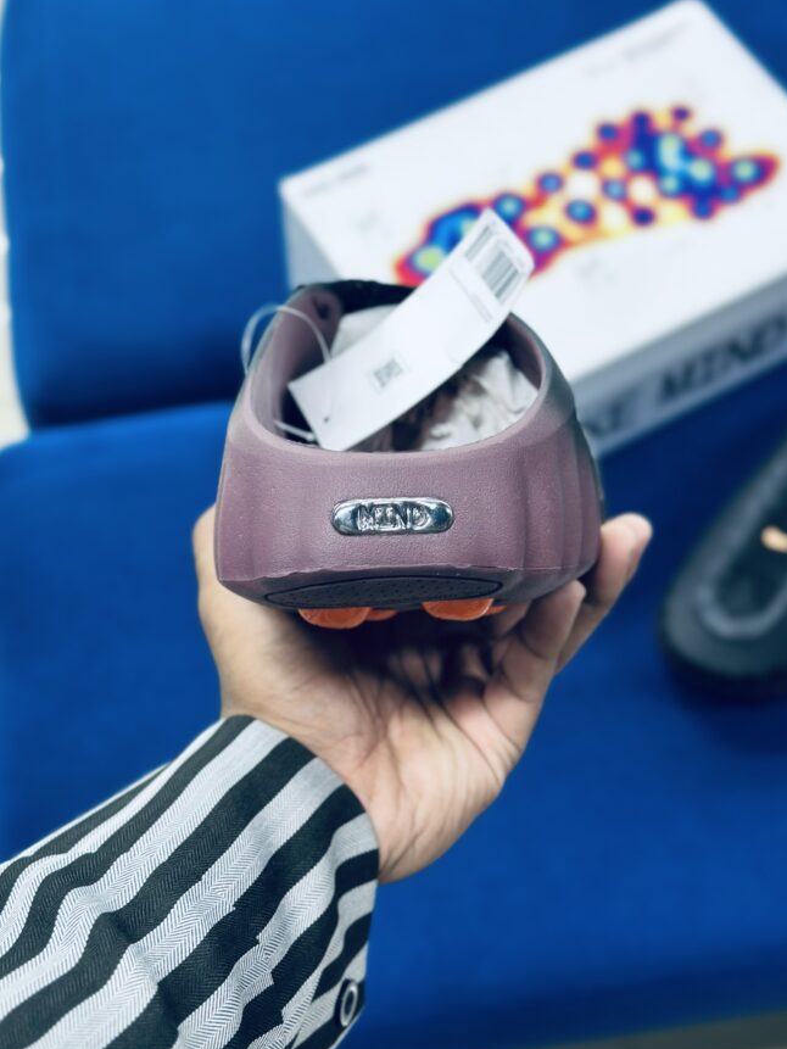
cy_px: 539
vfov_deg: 36.8
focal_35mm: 52
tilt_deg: -59.4
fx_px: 1576
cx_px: 387
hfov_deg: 28.0
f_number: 1.78
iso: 64
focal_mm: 6.86
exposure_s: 1/50
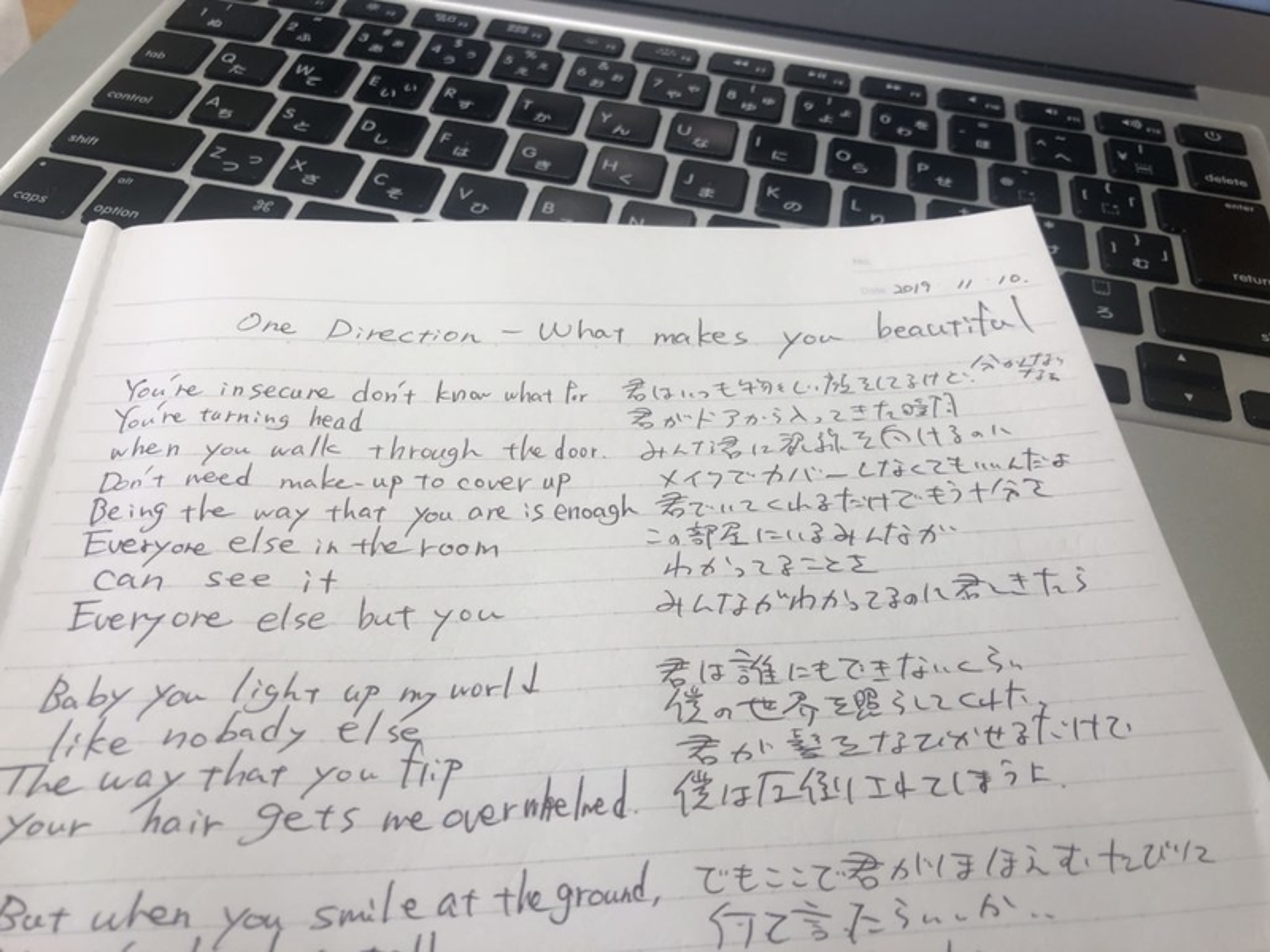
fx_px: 1027
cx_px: 635
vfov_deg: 49.7
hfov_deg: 63.4
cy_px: 476
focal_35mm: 28
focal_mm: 3.99
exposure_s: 1/120
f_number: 1.8
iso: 25
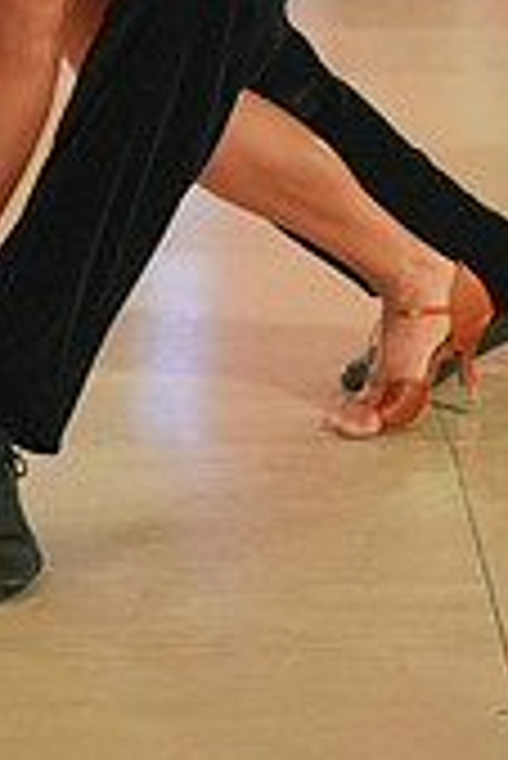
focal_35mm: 137
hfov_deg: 10.0
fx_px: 2894
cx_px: 276
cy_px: -261
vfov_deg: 14.3
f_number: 4
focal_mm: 40
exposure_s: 1/400
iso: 4000
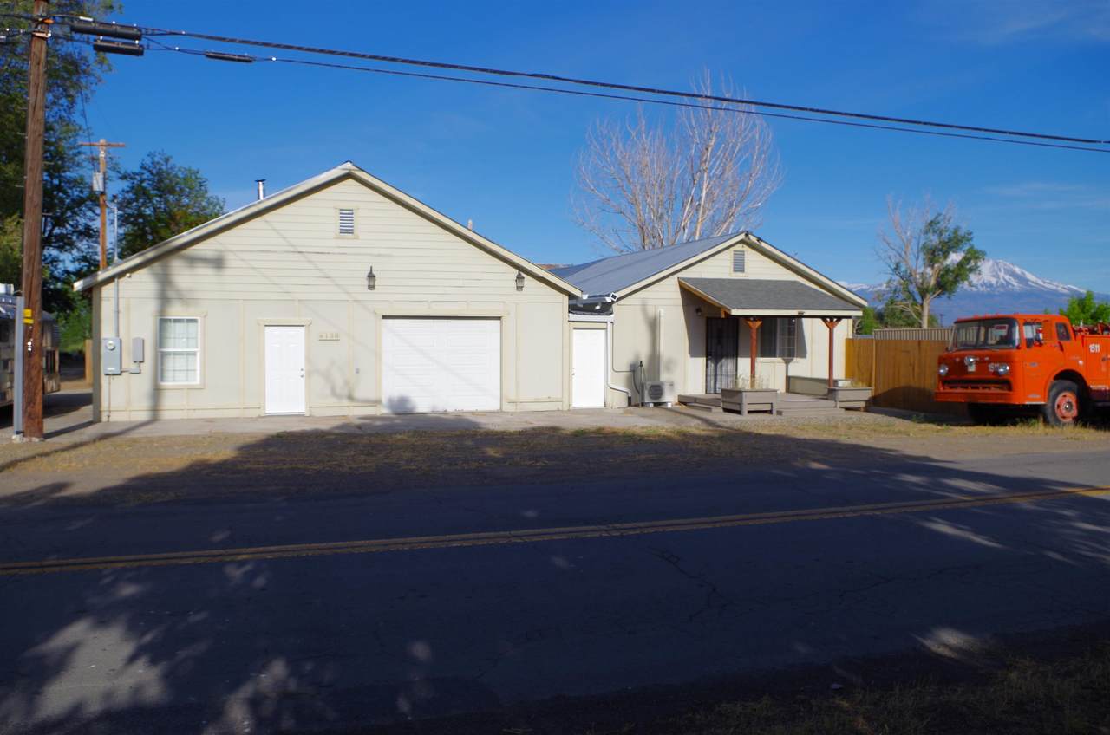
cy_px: 368
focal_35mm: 27
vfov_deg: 47.7
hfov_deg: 67.5
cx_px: 555
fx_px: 831
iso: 100
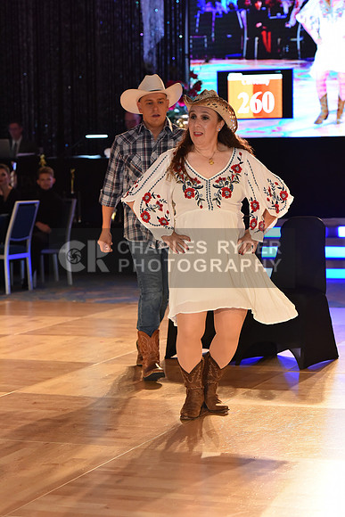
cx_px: 172
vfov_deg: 20.8
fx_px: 1408
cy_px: 258
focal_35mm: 98
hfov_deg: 14.0
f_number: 5
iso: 2000
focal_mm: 98
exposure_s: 1/250
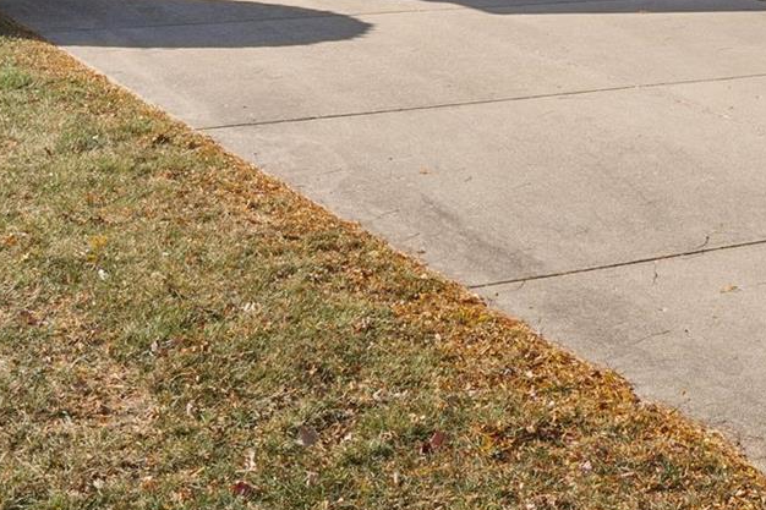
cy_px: -115
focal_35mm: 92
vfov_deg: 14.4
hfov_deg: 21.7
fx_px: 1957
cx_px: 674
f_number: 8
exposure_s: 1/500
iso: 400
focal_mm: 18
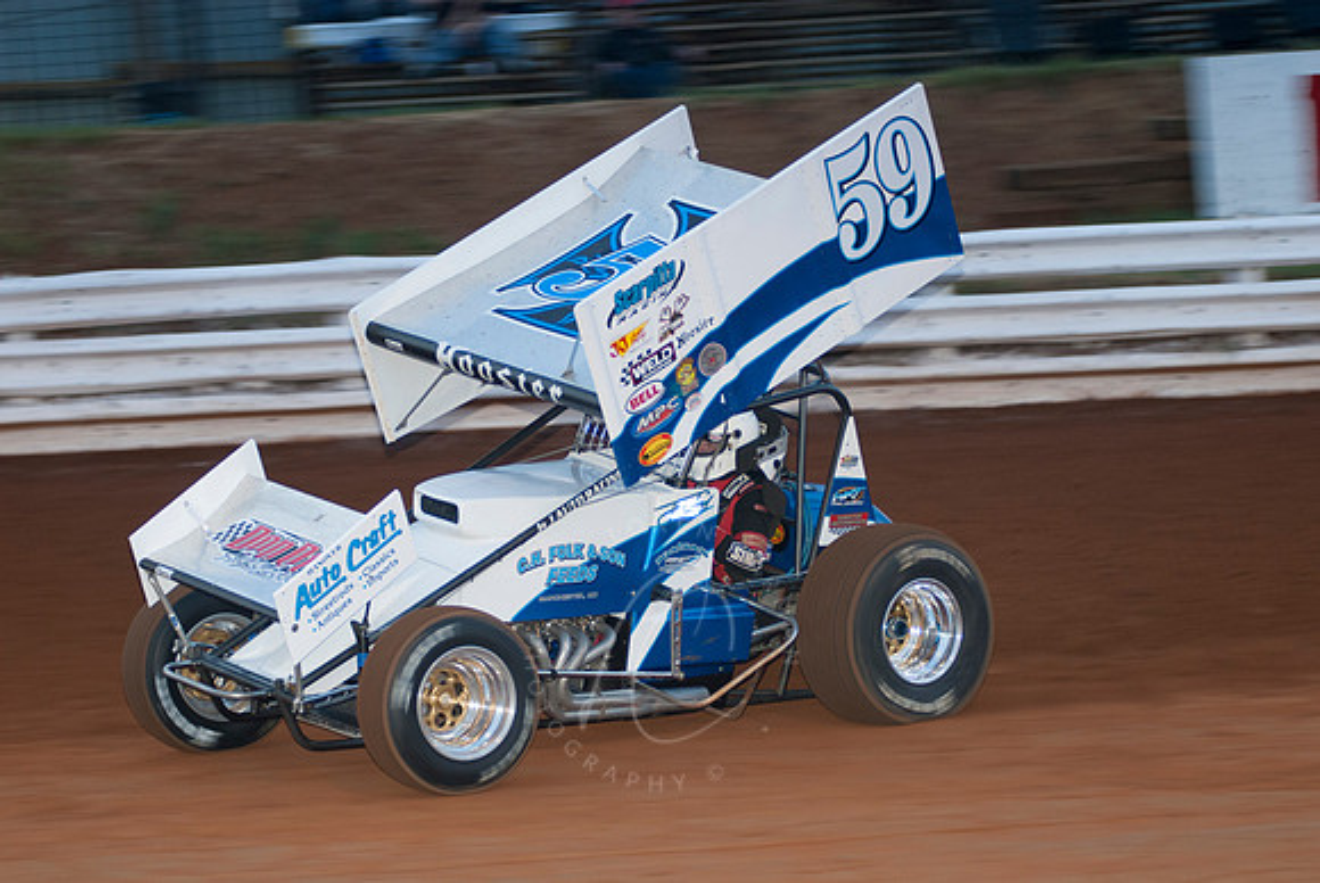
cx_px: 660
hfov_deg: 14.4
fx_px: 5230
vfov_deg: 9.7
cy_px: 442
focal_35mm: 142
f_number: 2.8
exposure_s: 1/400
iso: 250
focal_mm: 95
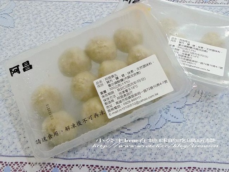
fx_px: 284
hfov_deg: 43.9
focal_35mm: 43
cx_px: 114
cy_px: 86
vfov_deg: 33.6
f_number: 2
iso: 200
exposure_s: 1/40
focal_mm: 5.1
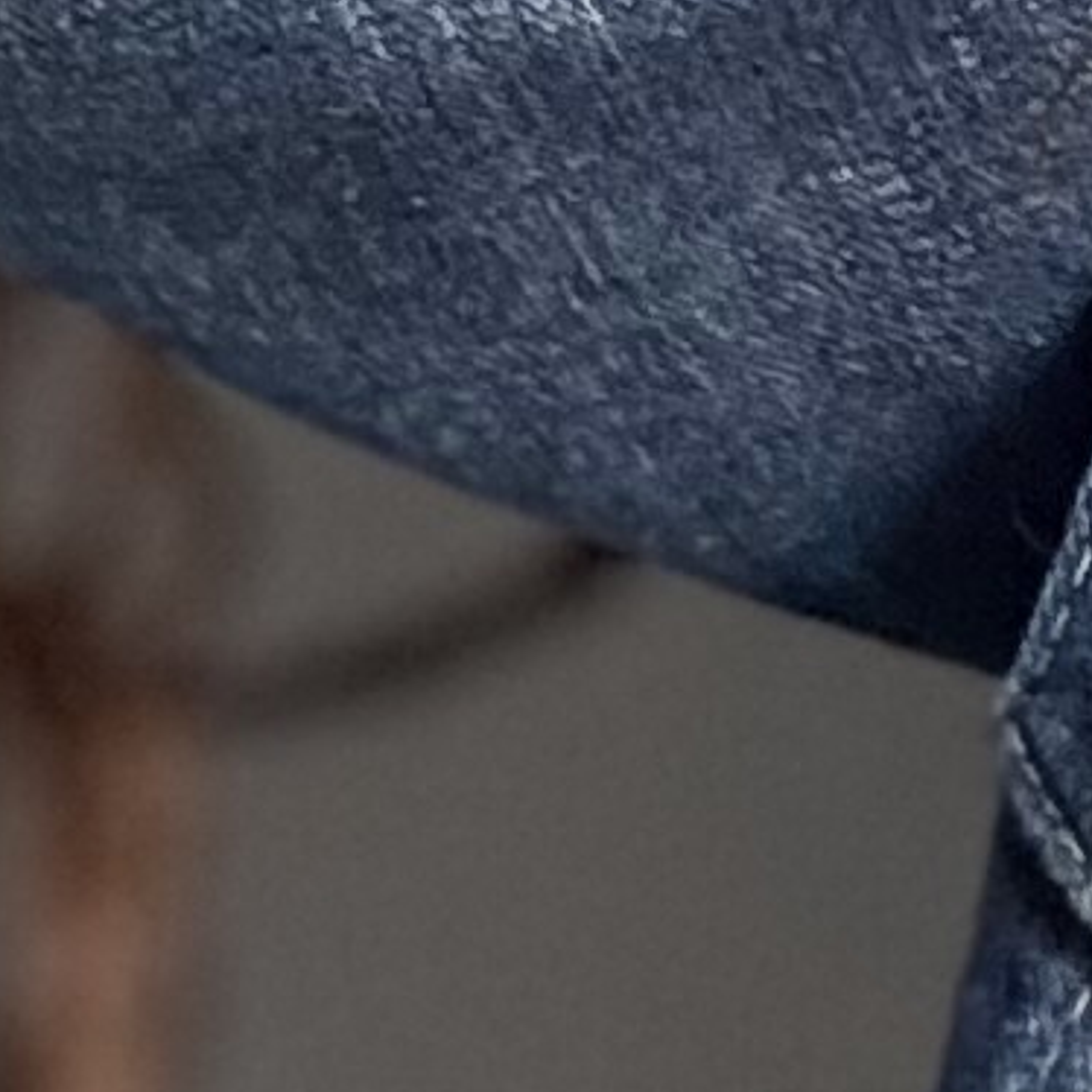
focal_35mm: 219
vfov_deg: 7.9
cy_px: -336
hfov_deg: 7.2
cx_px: 3200
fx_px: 7816
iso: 400
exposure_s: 1/30
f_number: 1.9
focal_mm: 2.69
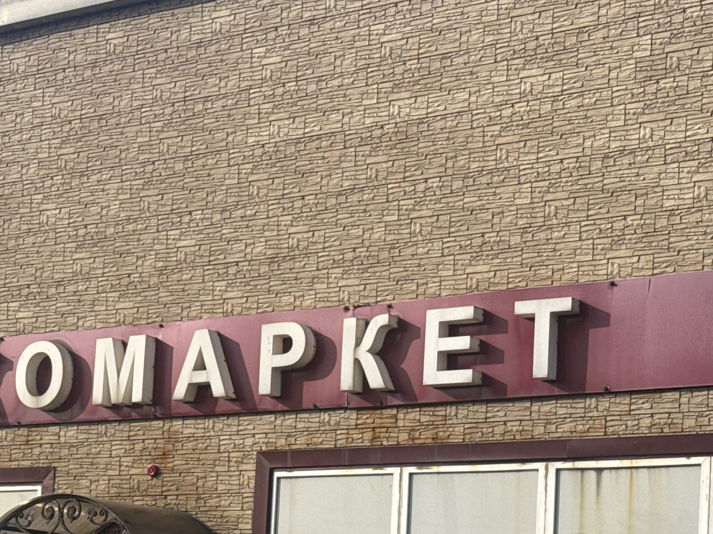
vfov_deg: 15.0
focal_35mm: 97
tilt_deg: +5.7
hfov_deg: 20.2
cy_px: 509
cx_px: 274
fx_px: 1997
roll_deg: -3.2
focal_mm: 6.76
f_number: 1.78
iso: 64
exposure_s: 1/4329
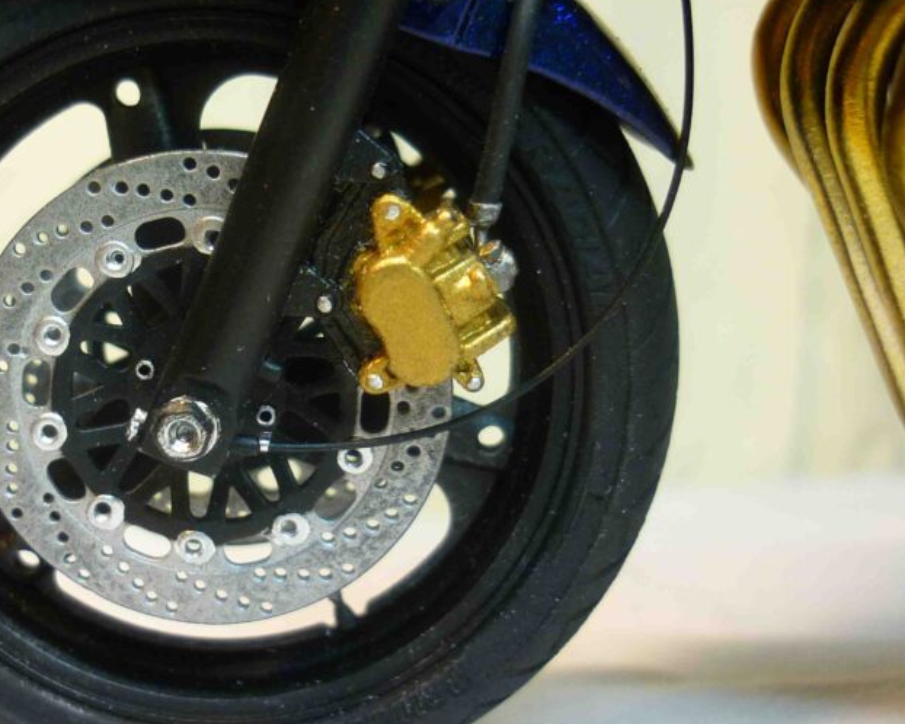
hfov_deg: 34.9
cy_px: 285
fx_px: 1420
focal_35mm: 53
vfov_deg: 28.5
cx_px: 272
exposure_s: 1/30
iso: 80
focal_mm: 5.5
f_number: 2.8
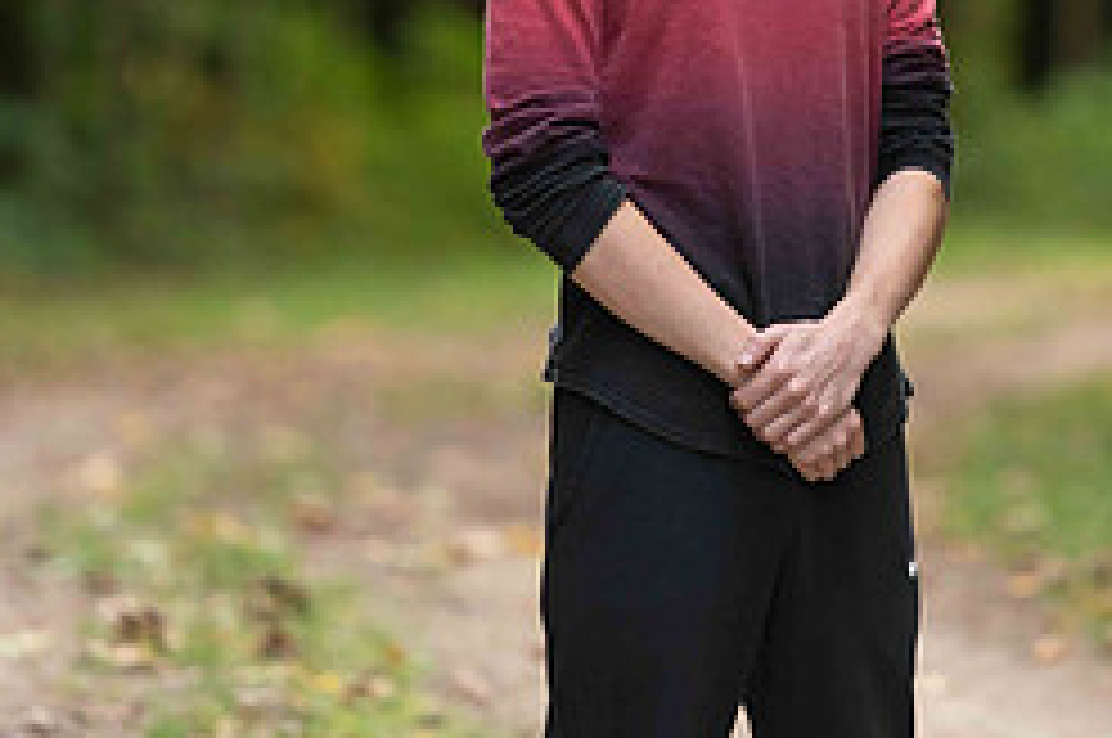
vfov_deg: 3.1
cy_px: -79
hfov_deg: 4.6
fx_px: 13789
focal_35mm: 447
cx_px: 779
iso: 500
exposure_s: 1/320
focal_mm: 190
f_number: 2.8
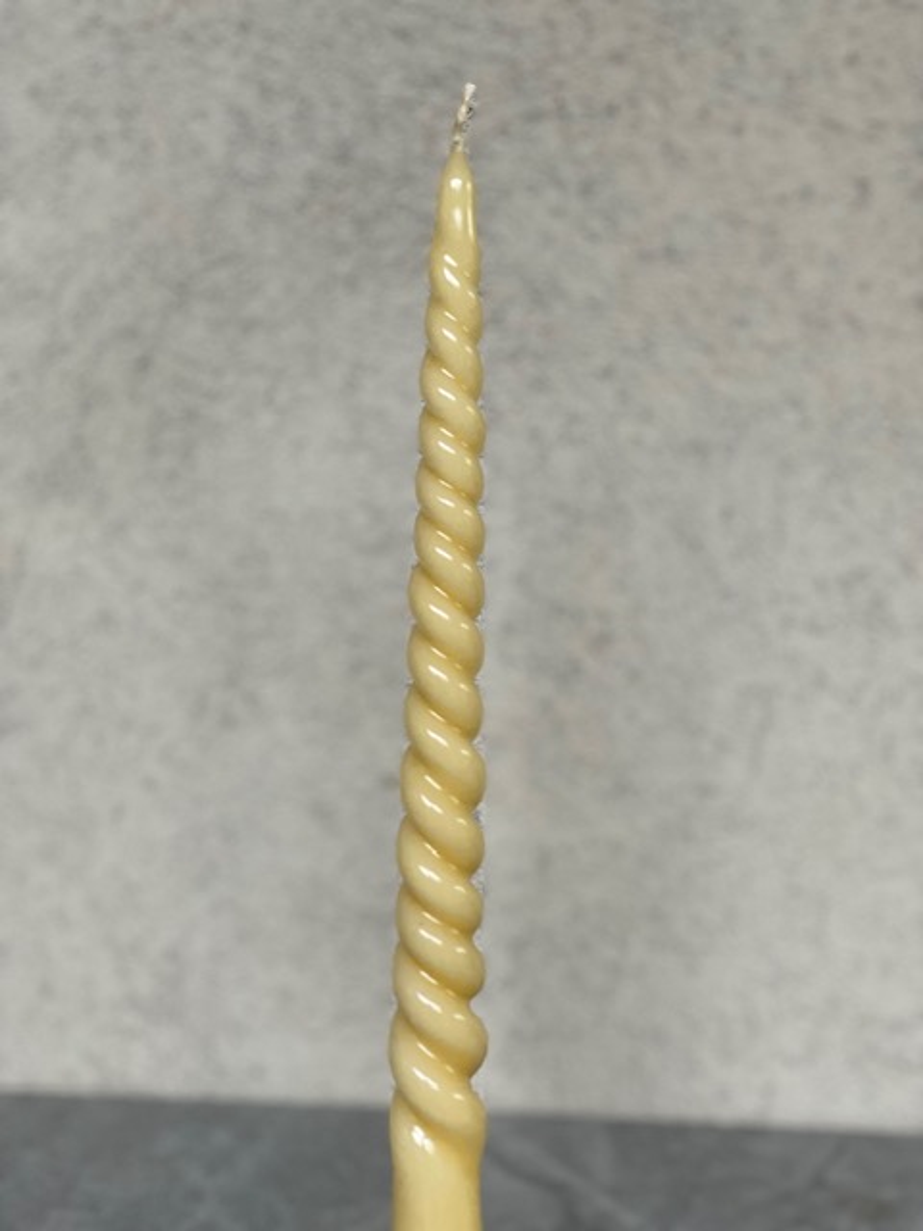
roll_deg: -1.1
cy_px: 616
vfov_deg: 36.8
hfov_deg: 28.0
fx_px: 1849
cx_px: 462
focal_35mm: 52
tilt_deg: -9.9
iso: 250
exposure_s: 1/116
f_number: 2
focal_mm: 6
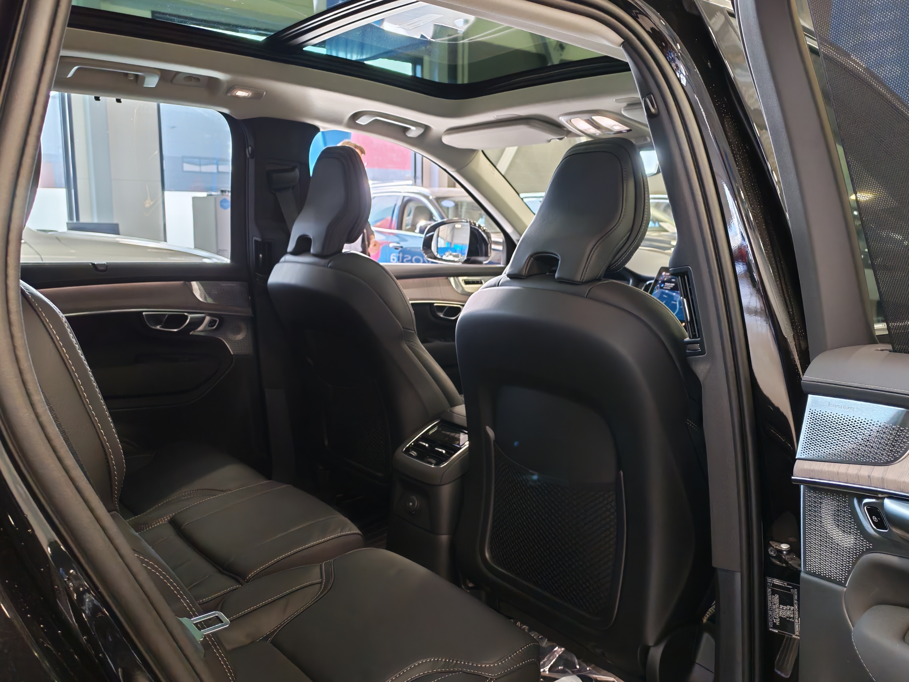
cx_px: 454
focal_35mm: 31
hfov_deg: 58.4
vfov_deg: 45.4
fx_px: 814
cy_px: 341
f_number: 1.9
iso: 640
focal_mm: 6.12
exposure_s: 1/100
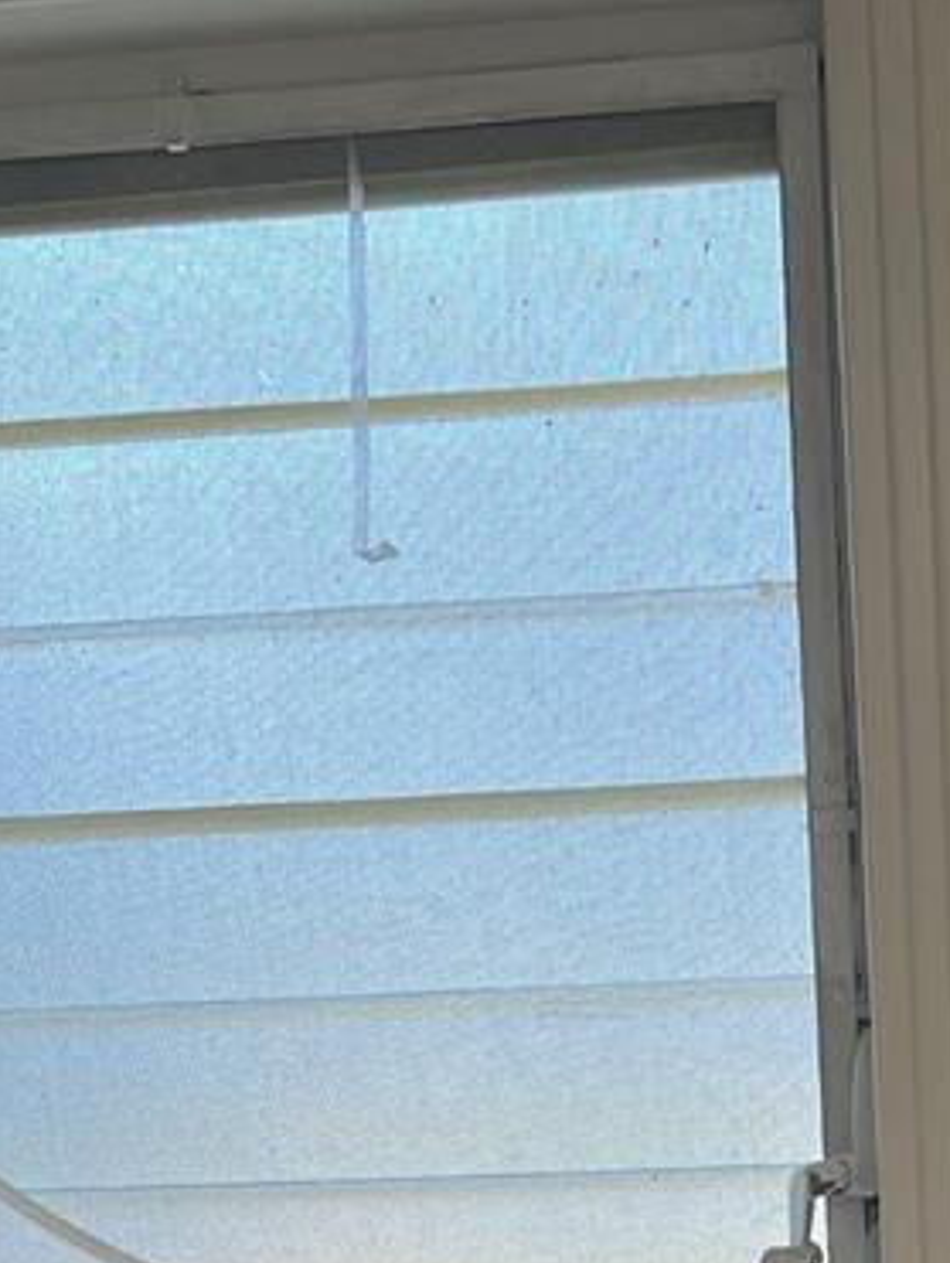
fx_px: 3068
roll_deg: +2.4
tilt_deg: -13.8
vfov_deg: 20.6
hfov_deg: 17.4
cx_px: 810
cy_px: 1763
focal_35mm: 84
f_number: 1.5
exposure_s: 1/121
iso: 50
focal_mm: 5.7
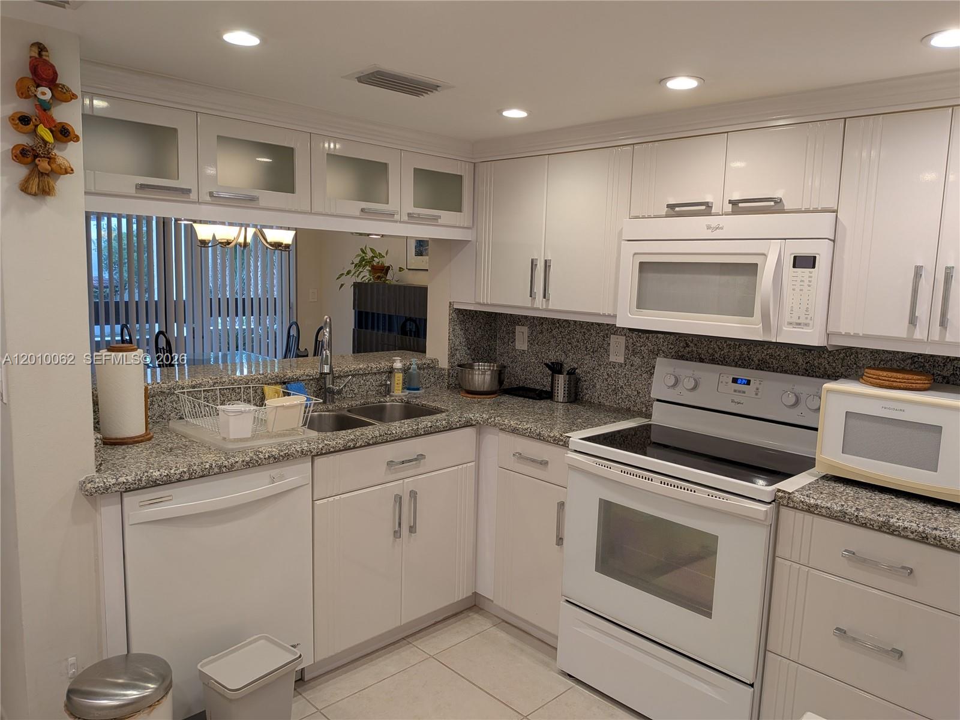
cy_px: 360
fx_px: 666
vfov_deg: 56.8
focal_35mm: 24
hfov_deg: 71.6
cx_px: 480
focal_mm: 4.53
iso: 41
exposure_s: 1/60
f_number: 1.7
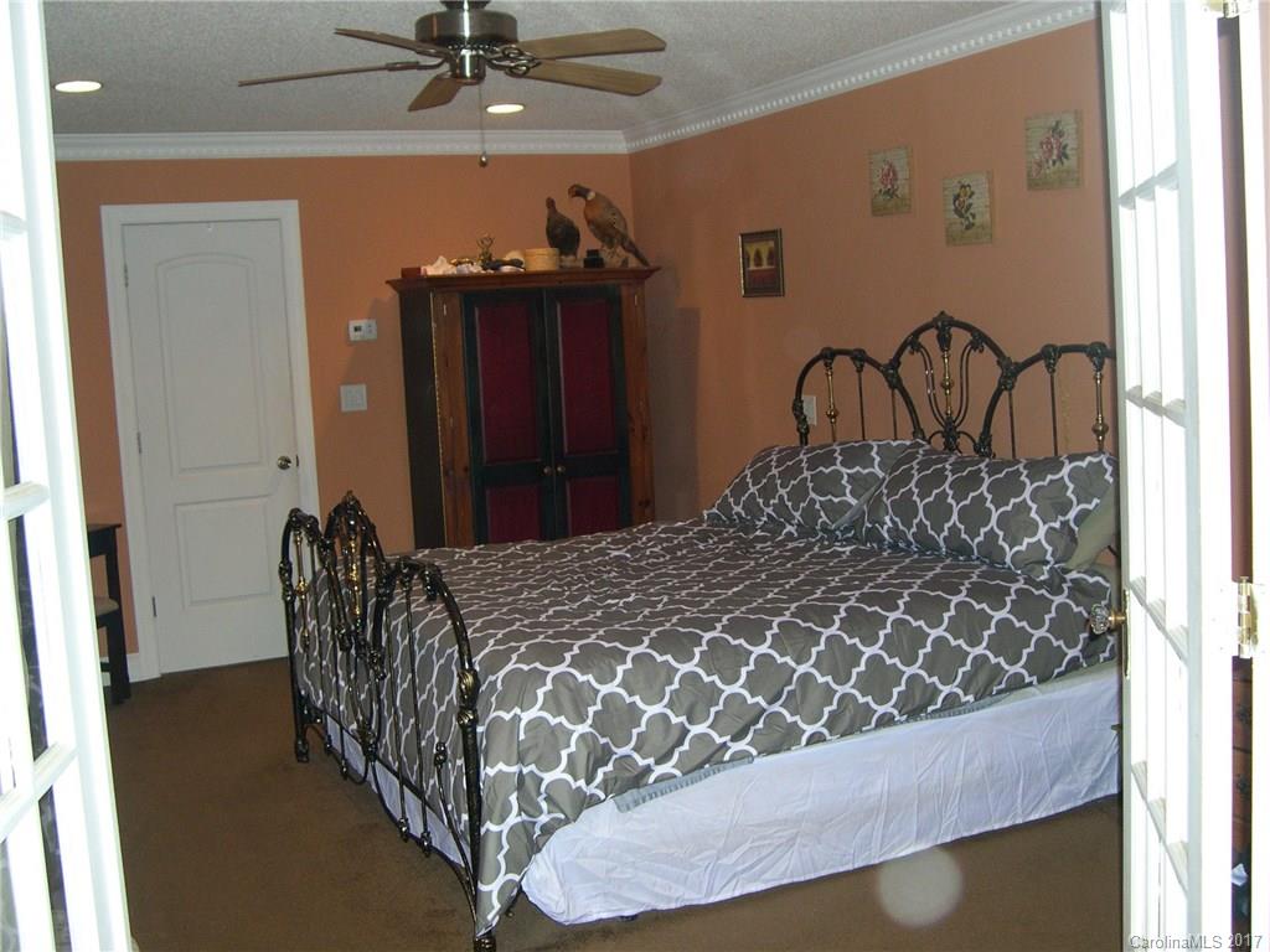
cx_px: 635
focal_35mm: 38
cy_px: 476
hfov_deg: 49.0
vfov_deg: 37.7
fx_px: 1394
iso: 244
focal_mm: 8
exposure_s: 1/60
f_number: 2.8
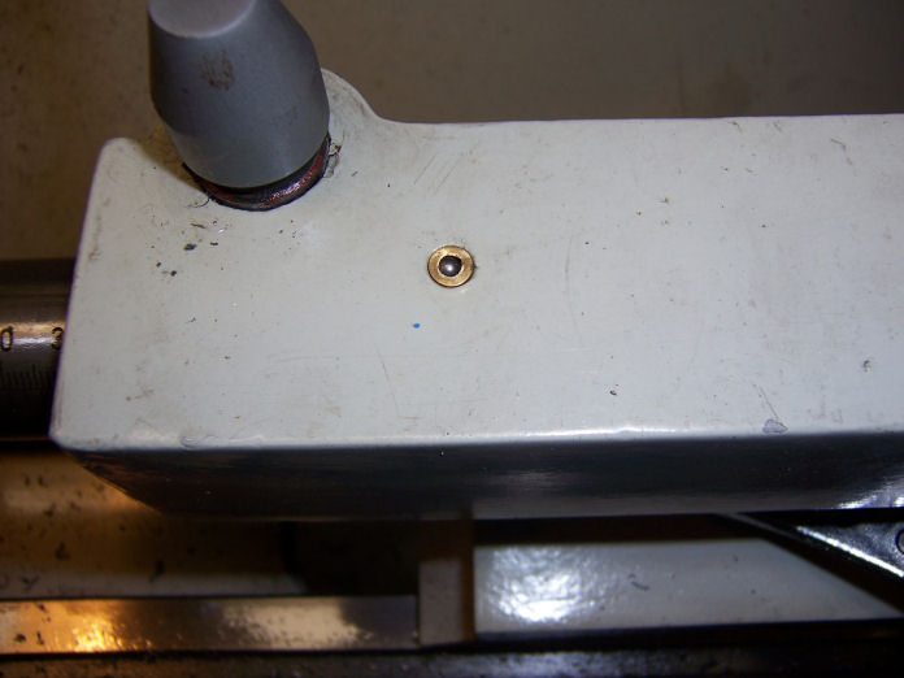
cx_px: 452
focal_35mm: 33
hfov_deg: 55.4
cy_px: 339
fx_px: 862
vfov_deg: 42.9
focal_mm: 5.5
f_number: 2.8
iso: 80
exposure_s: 1/60
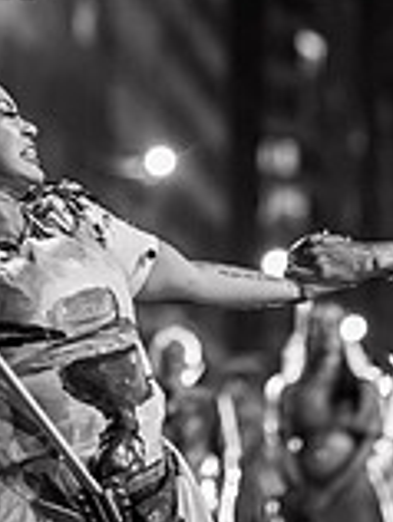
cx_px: 142
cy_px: 61
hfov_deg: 8.5
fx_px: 2657
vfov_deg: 11.2
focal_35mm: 176
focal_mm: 50
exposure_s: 1/320
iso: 2000
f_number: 1.2
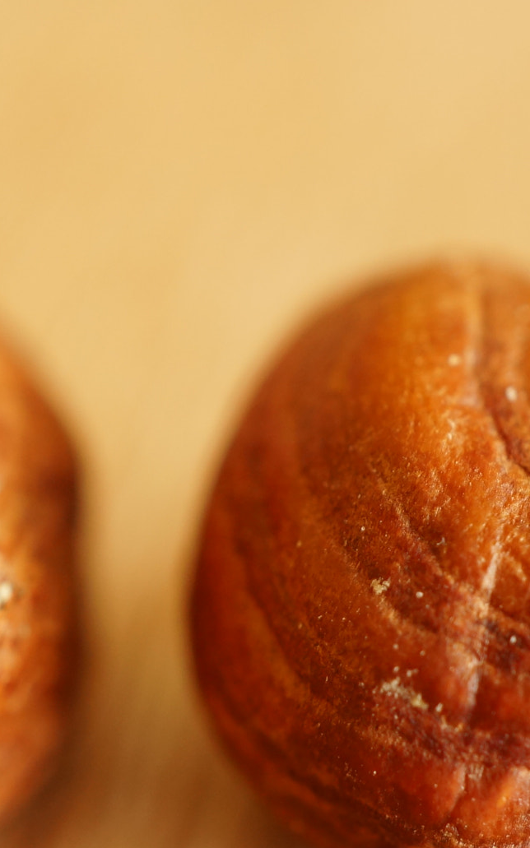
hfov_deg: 14.3
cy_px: 513
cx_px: 128
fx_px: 2104
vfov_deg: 22.8
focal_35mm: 91
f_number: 9
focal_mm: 30
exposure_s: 1/1.25
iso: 400
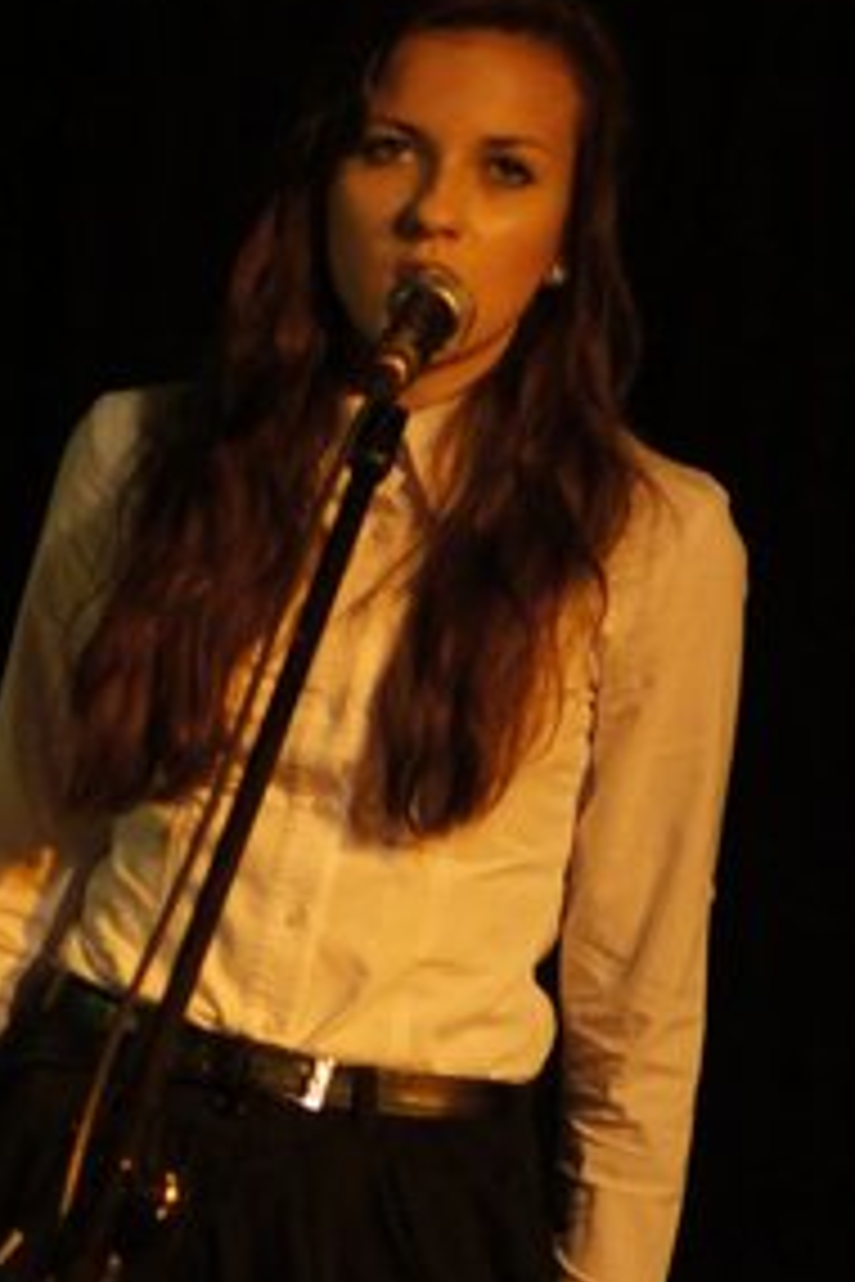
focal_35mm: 866
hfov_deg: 1.6
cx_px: 304
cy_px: 592
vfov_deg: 2.4
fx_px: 30849
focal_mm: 300
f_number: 5.6
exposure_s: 1/200
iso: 3200
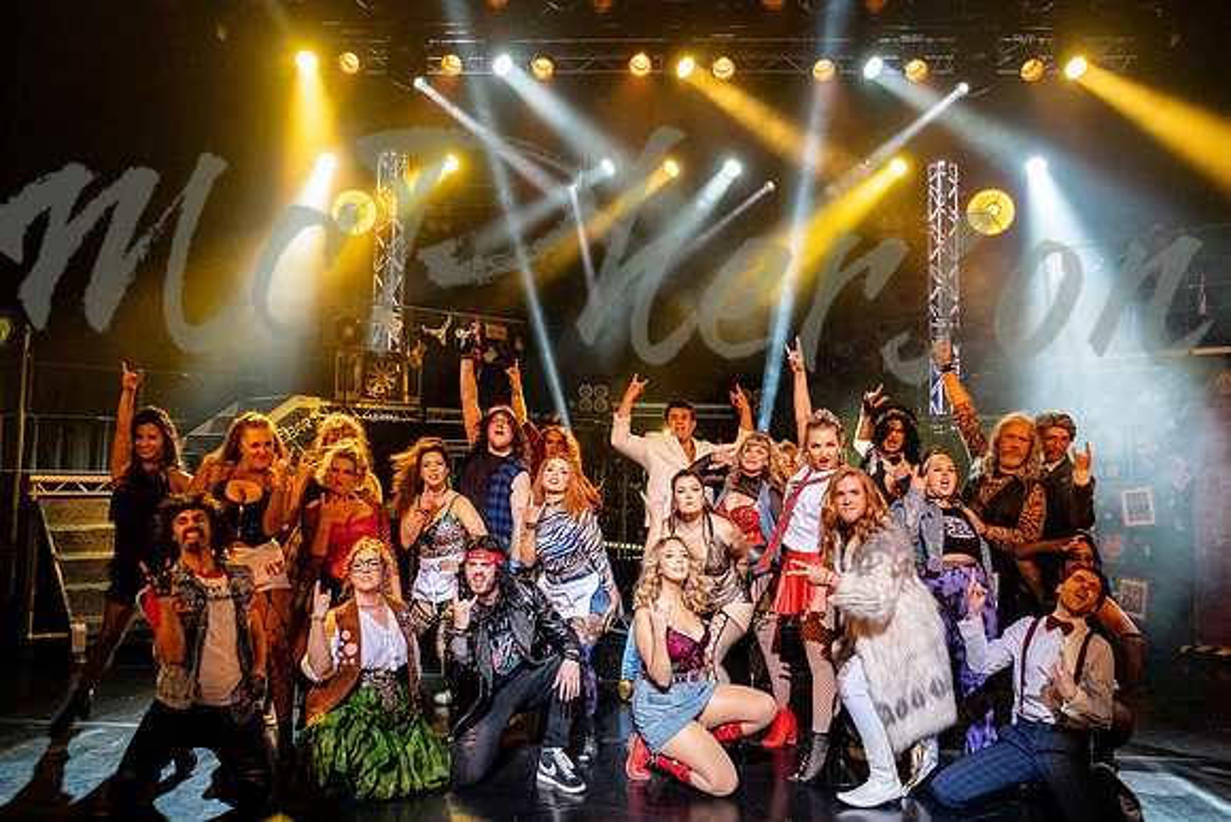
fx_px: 992
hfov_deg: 63.6
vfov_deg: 45.0
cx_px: 603
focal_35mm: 29
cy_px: 385
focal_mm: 15.9
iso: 2500
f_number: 4
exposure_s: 1/250
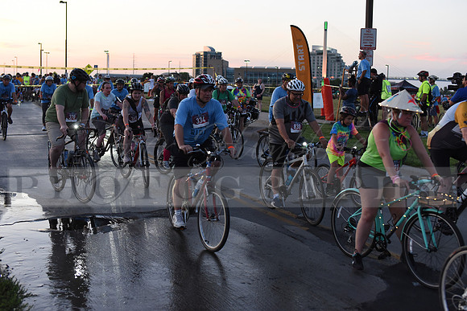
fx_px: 649
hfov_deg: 39.6
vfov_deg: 27.0
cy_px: 156
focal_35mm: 50
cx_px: 234
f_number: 3.2
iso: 2500
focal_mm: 50
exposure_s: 1/400
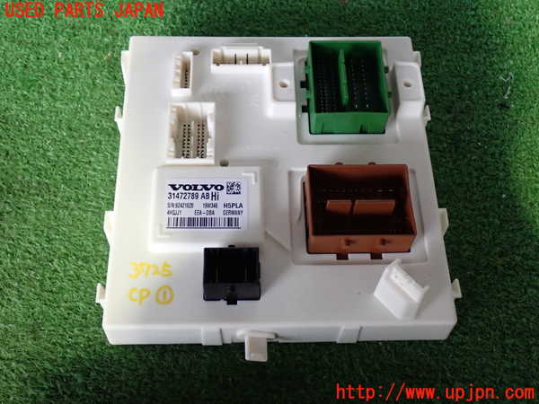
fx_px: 685
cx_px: 270
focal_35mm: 44
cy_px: 202
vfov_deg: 32.9
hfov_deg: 42.9
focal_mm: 7.84
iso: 800
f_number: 2.9
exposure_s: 1/40
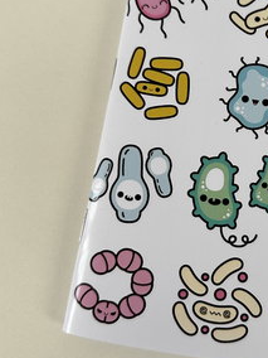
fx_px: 465
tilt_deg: -83.3
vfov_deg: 42.0
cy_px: 158
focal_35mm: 45
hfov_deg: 31.0
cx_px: 230
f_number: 1.78
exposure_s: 1/107
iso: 250
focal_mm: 6.86
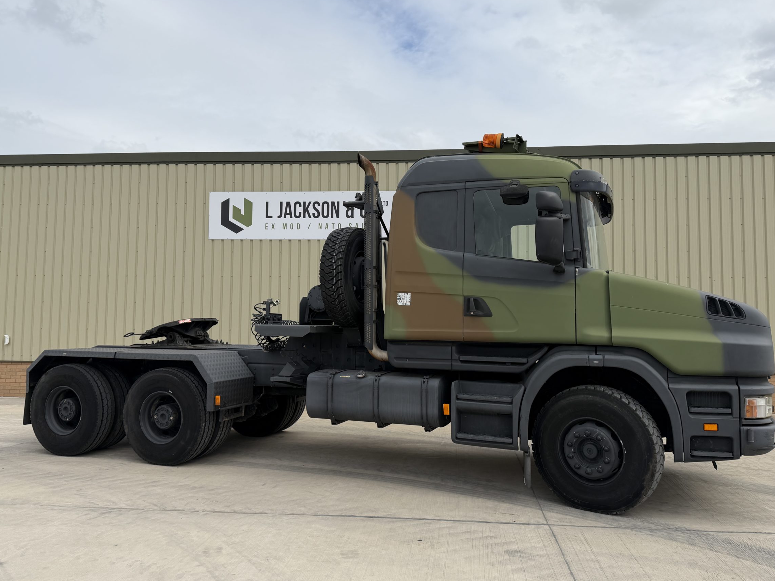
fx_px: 604
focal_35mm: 27
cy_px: 285
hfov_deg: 65.3
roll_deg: +0.5
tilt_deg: +4.8
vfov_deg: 51.4
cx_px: 396
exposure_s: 1/5319
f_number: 1.78
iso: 80
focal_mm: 6.76
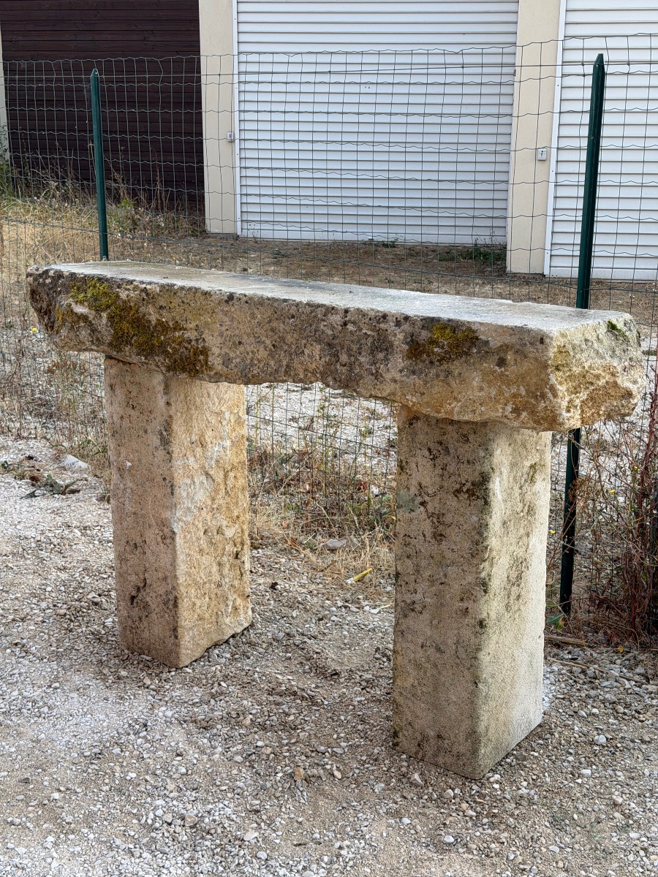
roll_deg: -0.1
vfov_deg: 39.7
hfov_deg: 30.3
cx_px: 329
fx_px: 1217
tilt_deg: -16.4
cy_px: 438
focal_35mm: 48
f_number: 1.78
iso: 64
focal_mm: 6.76
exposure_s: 1/1100
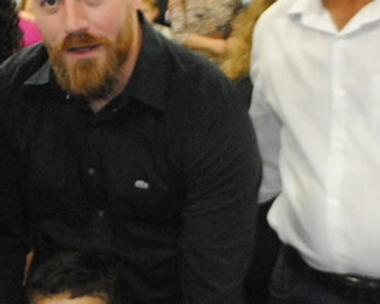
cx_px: 61
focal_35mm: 93
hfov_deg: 20.3
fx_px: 1045
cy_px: 161
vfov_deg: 16.5
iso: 1600
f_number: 4
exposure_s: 1/40
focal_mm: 20
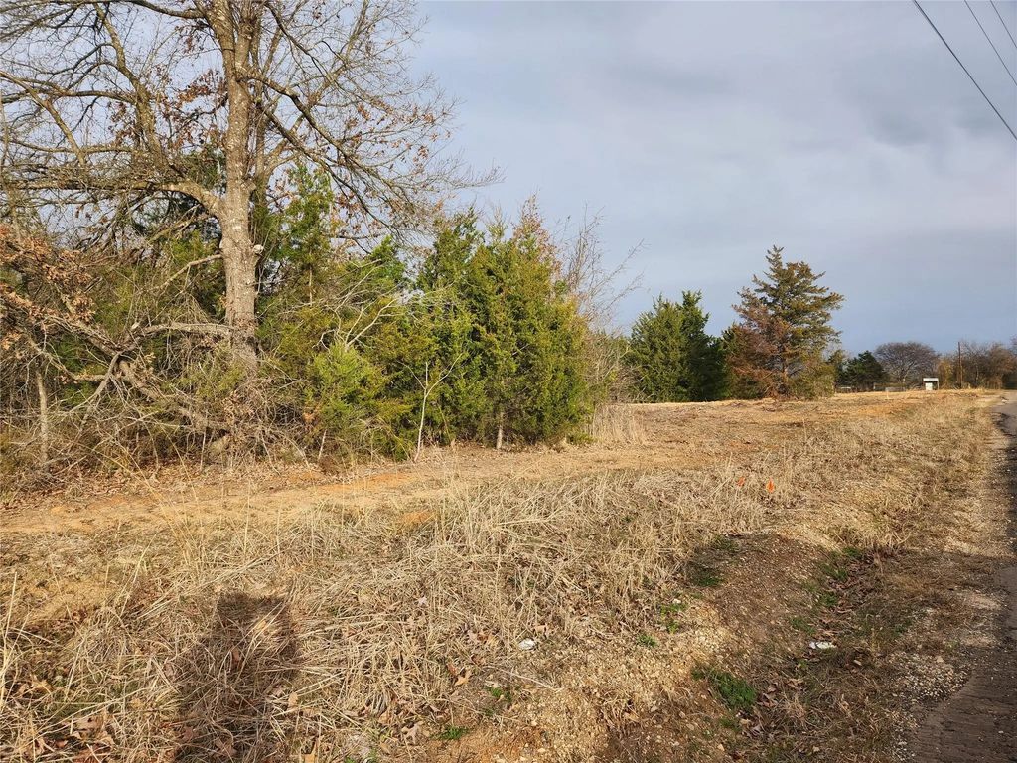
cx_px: 508
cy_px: 382
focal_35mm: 23
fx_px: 676
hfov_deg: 73.9
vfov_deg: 58.9
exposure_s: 1/538
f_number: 1.8
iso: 20
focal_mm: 5.4
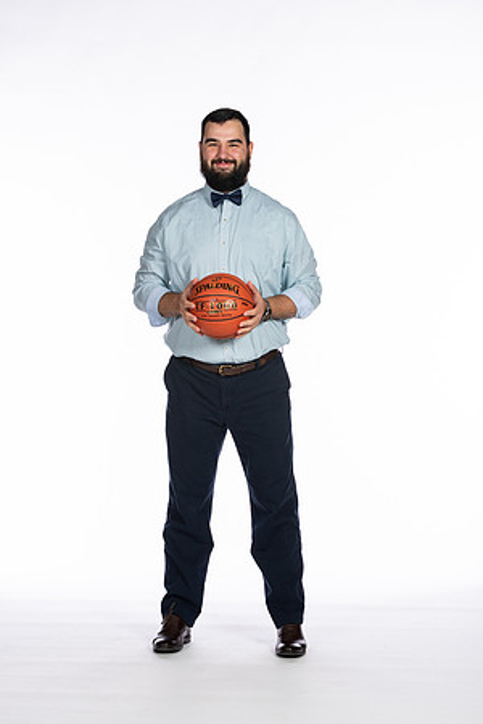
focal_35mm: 105
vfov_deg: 19.5
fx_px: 2113
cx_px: 242
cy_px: 362
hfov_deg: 13.0
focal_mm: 70
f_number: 5.6
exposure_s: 1/100
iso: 100
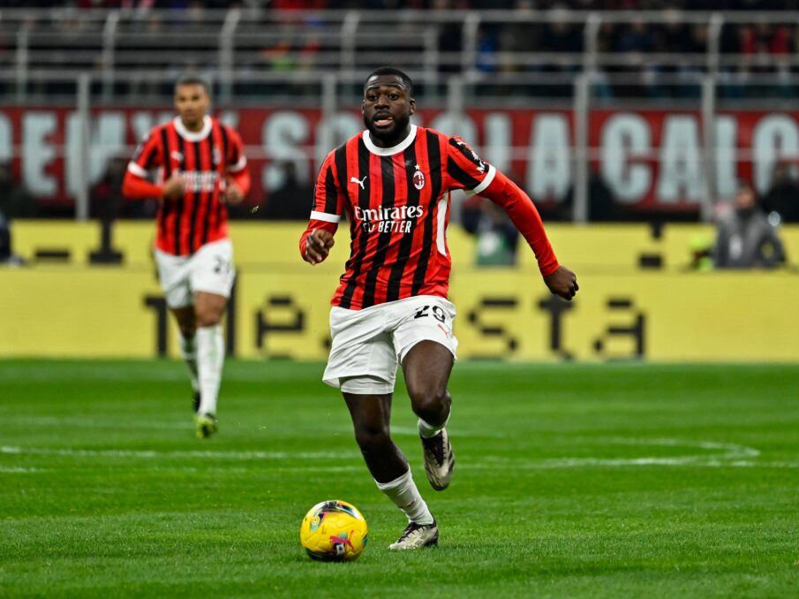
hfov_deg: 4.6
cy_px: 300
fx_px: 10037
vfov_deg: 3.4
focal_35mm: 435
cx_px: 374
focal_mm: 400
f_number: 4.5
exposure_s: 1/1000
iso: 2000
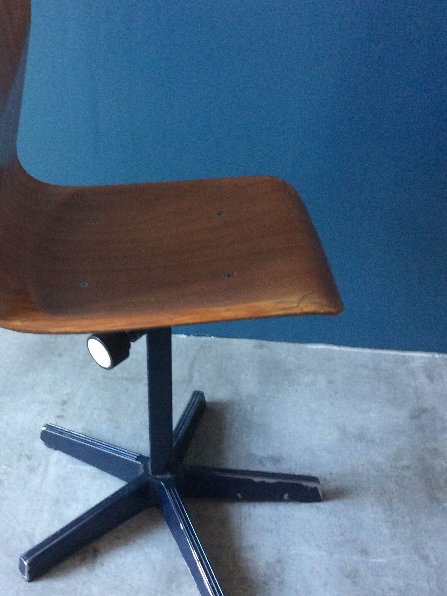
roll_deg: +3.6
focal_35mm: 44
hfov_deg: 32.5
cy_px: 269
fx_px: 758
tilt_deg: -28.3
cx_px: 131
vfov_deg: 42.9
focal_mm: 4.15
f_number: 2.2
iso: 320
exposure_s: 1/33
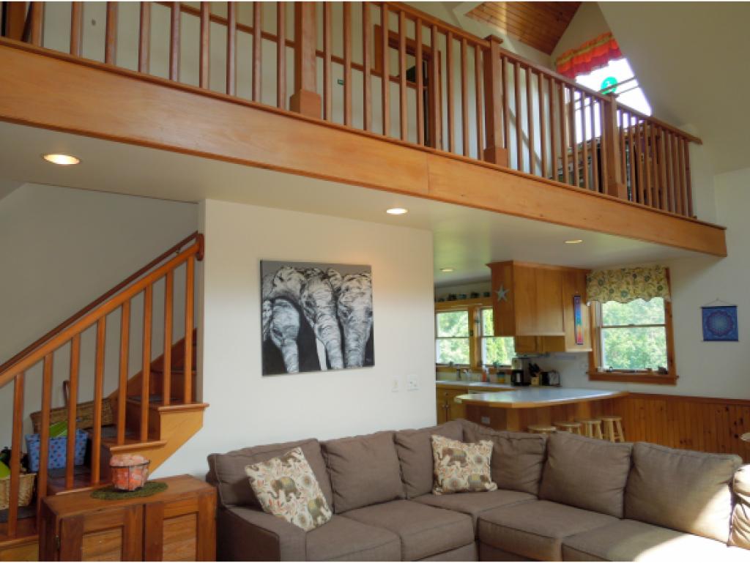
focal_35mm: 25
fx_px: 542
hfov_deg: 69.4
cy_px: 282
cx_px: 375
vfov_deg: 54.9
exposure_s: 1/50
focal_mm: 4.5
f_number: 3.3
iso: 100
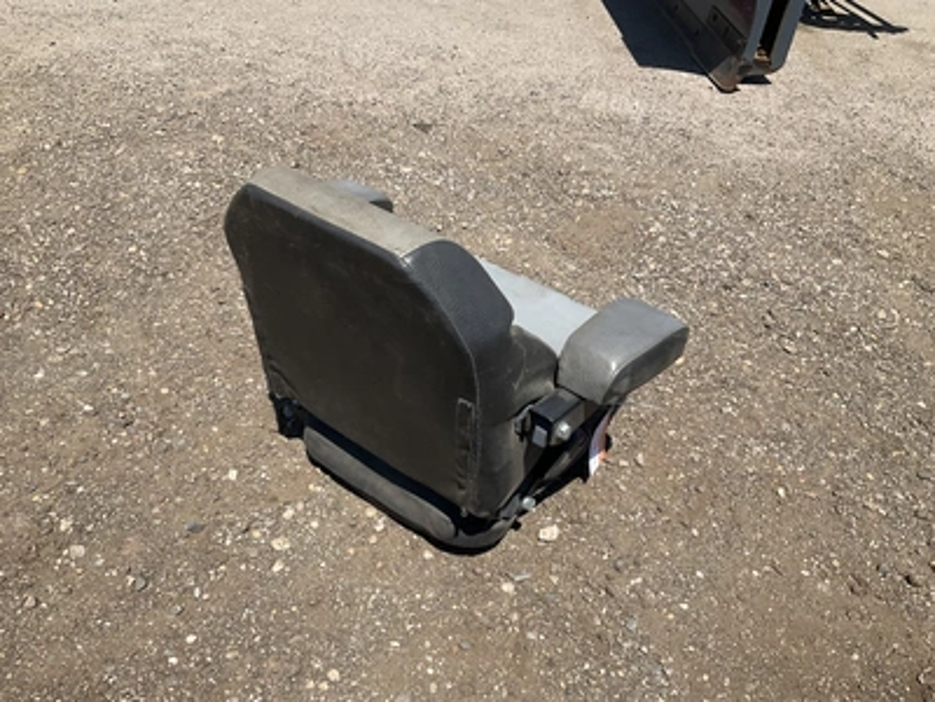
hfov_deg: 61.7
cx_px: 468
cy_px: 351
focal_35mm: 29
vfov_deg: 48.2
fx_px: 783
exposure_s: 1/1786
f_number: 1.8
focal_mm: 3
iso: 25
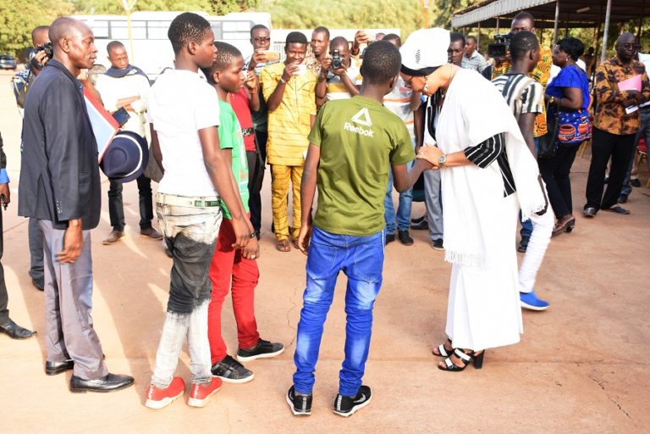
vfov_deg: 34.2
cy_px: 217
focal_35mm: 39
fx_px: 704
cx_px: 325
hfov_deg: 49.6
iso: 250
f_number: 5
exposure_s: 1/125
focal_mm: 26
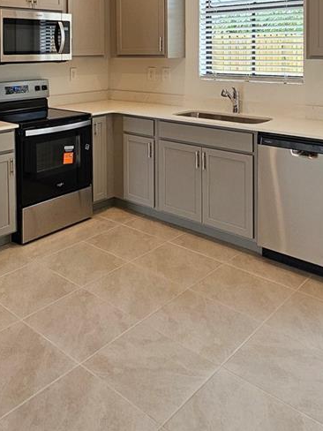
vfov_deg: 51.4
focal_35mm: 32
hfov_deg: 42.3
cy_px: 58
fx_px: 398
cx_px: 67
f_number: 2.2
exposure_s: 1/60
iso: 64
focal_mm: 2.2
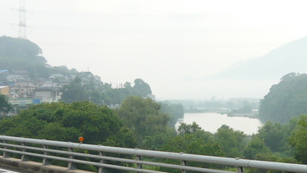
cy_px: 113
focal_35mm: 91
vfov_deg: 13.3
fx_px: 741
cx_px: 219
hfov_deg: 23.2
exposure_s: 1/400
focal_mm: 5.5
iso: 100
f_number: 2.8
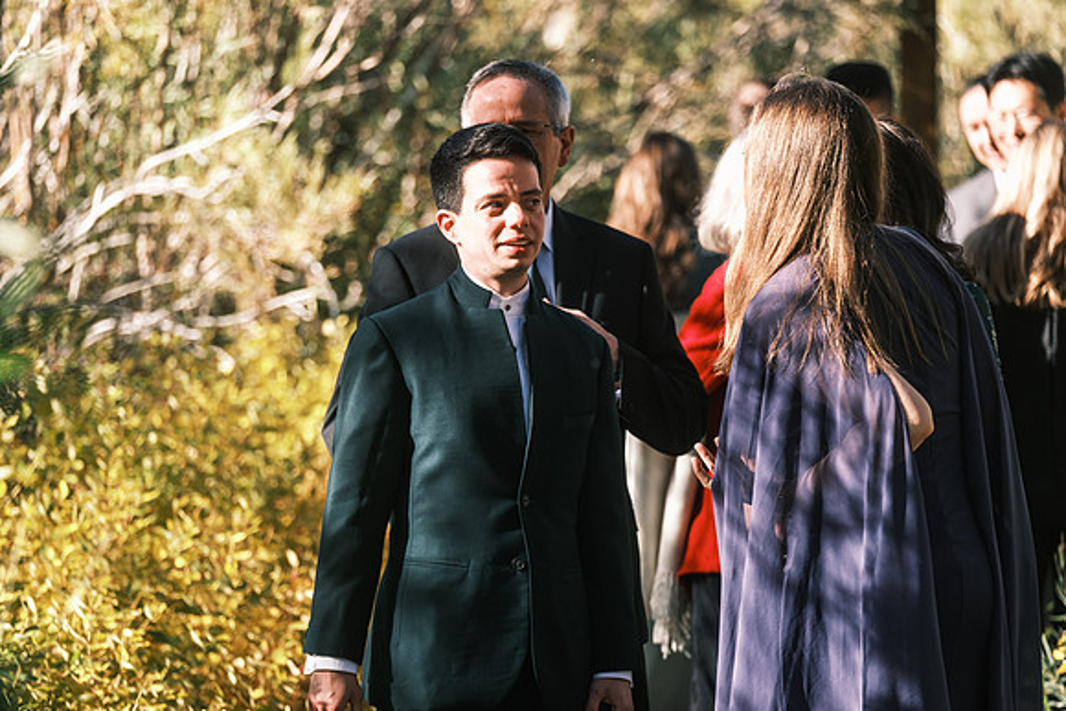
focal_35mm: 210
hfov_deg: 9.8
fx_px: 6219
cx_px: 533
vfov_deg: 6.5
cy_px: 356
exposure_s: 1/600
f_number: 3.2
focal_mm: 140
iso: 200
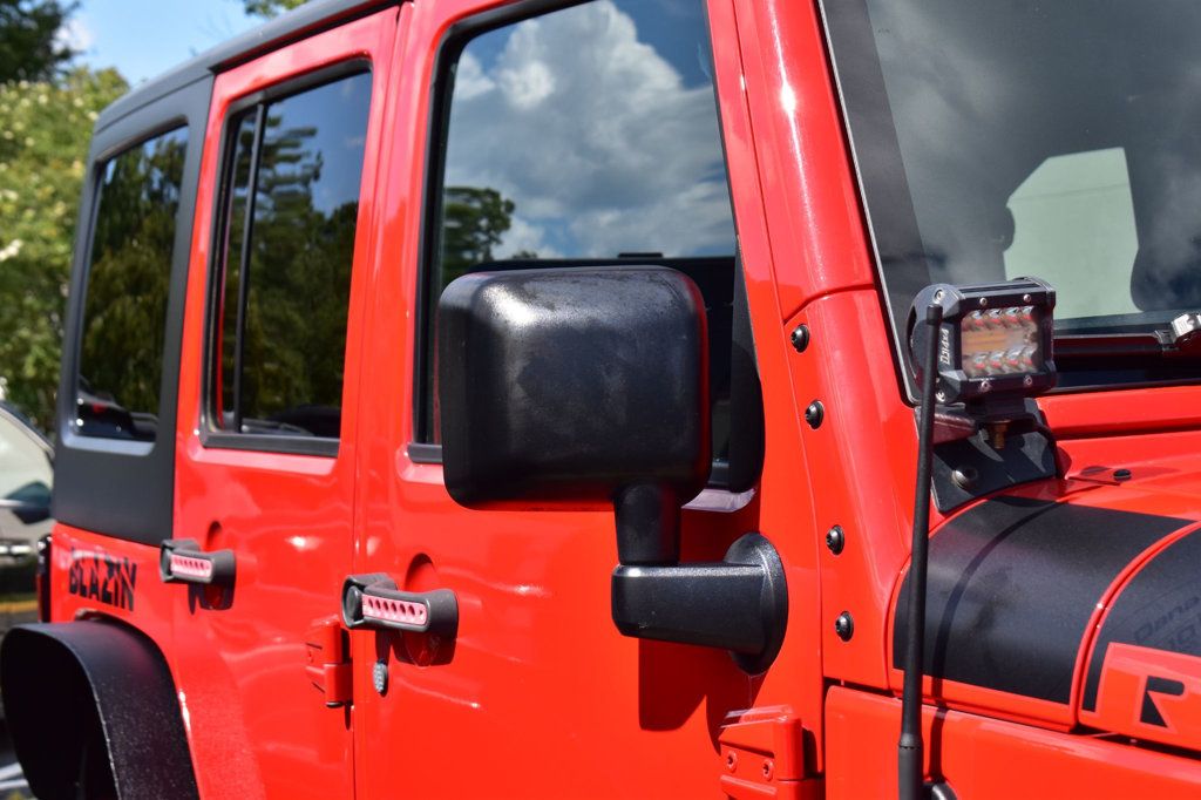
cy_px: 400
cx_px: 600
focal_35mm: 82
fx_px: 2751
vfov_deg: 16.5
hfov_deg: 24.6
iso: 400
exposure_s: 1/400
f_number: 11
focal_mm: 55
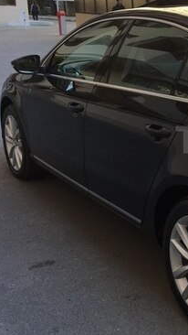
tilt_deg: -12.7
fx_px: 505
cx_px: 269
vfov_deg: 36.5
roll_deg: -1.9
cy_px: 140
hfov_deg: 18.9
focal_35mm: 57
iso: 25
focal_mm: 4.15
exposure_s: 1/292
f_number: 2.2
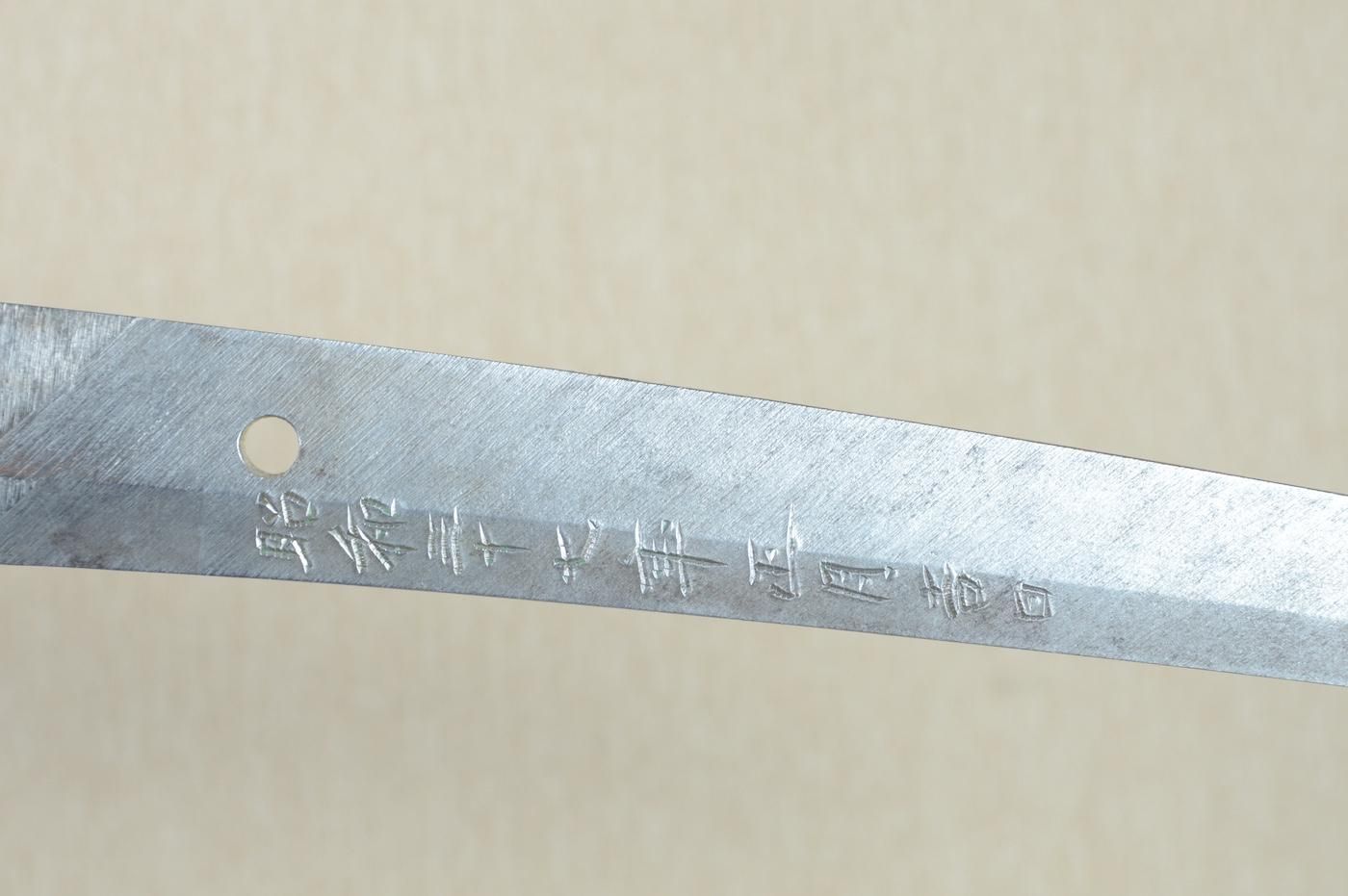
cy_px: 448
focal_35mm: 112
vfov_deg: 12.2
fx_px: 4209
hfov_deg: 18.2
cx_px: 674
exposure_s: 1/2
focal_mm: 75
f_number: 11
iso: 400
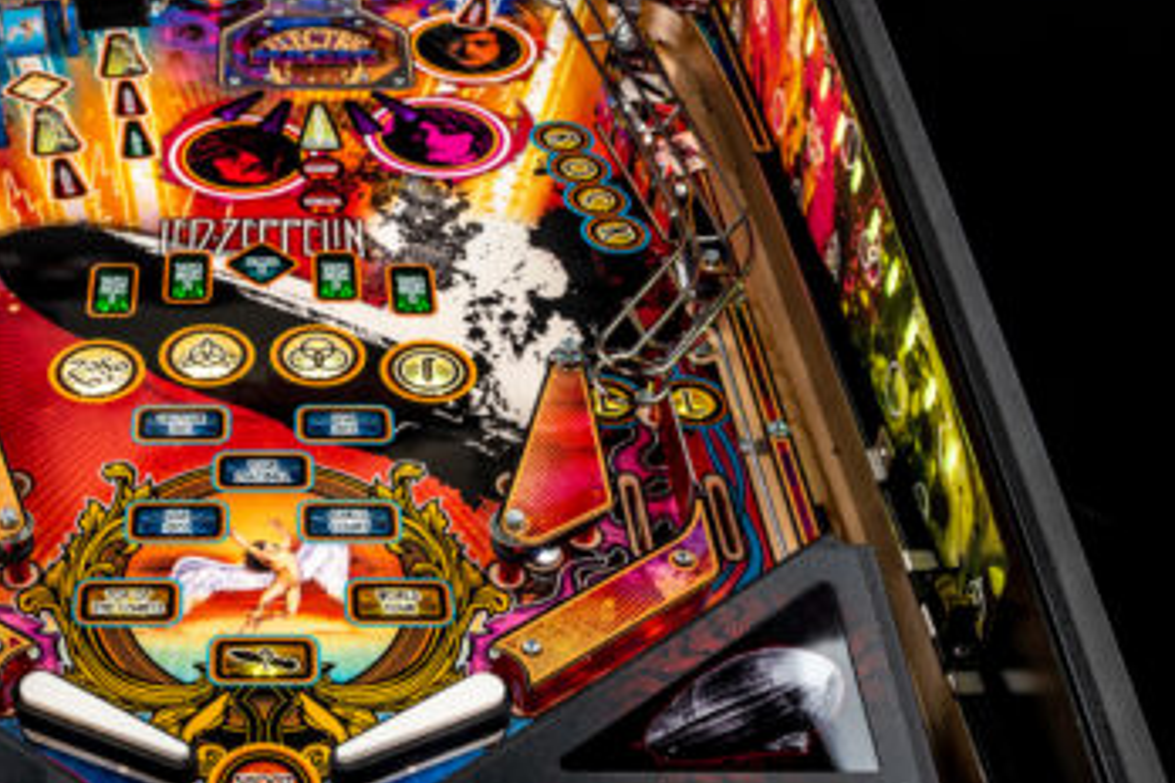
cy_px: 380
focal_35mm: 53
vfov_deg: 25.5
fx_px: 1730
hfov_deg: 36.3
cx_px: 236
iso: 200
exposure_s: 1/100
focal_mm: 24
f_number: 10
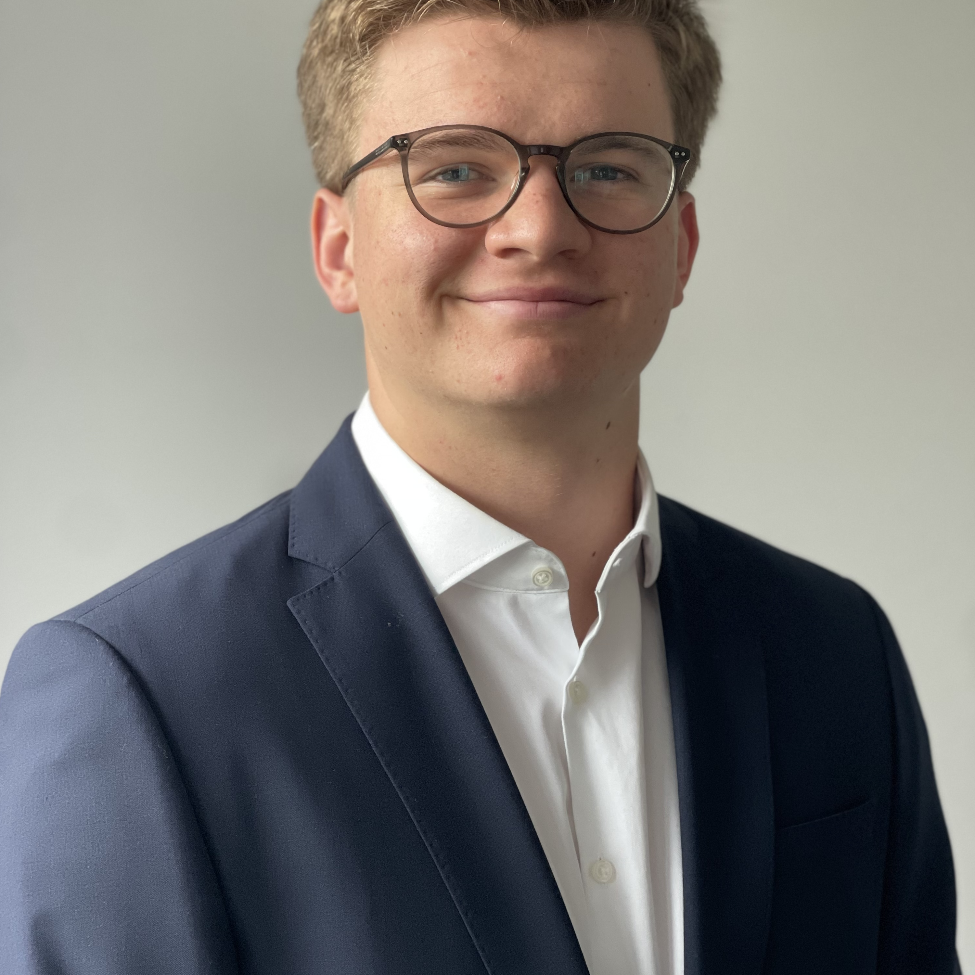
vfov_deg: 22.7
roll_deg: +0.1
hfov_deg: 22.8
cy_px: 421
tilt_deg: -3.5
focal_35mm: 76
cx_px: 488
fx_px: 2422
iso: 125
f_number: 2.2
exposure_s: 1/33
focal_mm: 7.5
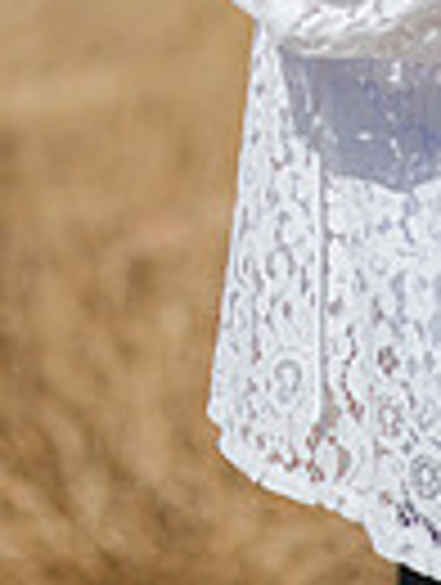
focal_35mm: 282
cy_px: -414
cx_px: 47
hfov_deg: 5.3
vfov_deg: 6.9
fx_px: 4775
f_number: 2.2
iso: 125
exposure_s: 1/5000
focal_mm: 85
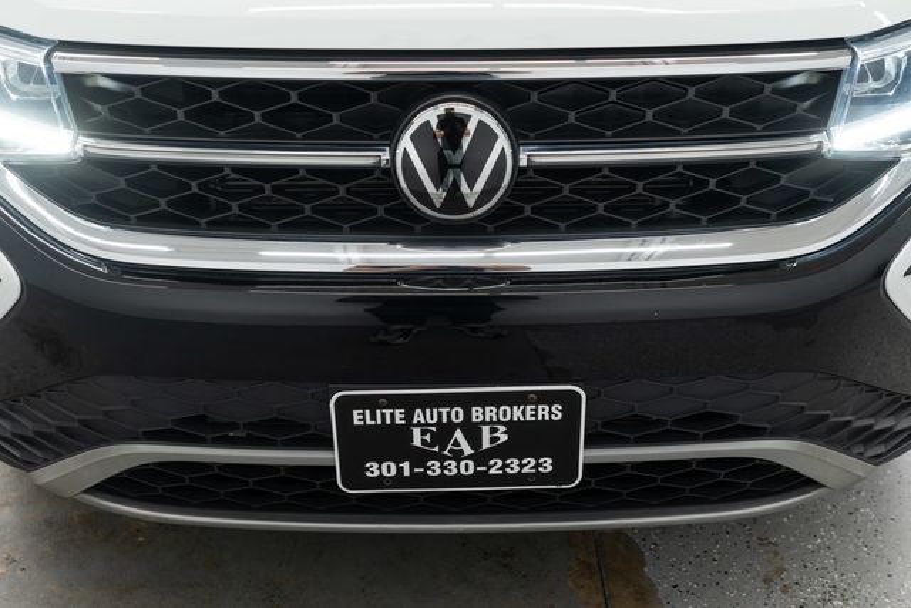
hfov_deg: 46.4
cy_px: 304
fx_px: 1063
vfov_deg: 31.9
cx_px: 456
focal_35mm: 42
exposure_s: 1/40
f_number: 3.2
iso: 200
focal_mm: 28
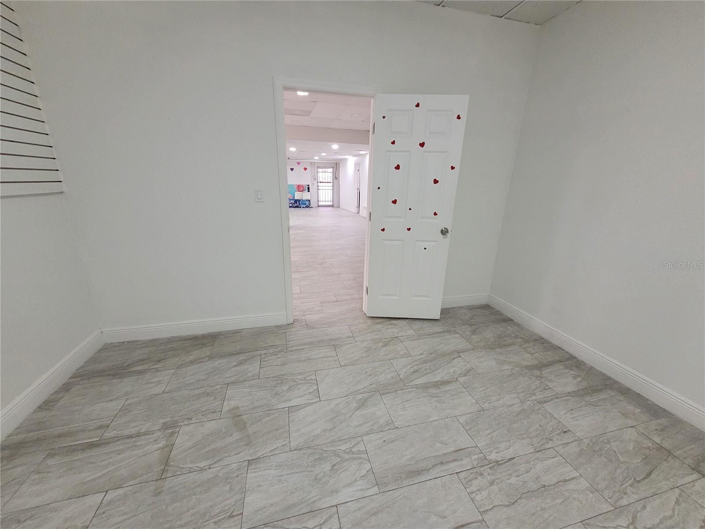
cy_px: 264
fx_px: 265
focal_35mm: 13
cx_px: 352
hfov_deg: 106.2
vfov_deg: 89.9
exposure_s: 1/60
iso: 320
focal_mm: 1.74
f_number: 2.2
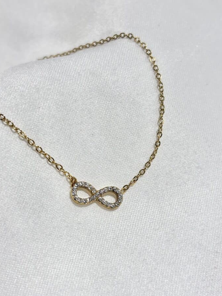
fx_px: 505
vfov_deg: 32.7
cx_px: 106
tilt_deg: -40.6
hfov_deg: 24.8
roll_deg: +19.2
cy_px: 165
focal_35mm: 59
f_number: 1.6
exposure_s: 1/405
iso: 32
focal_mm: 5.96
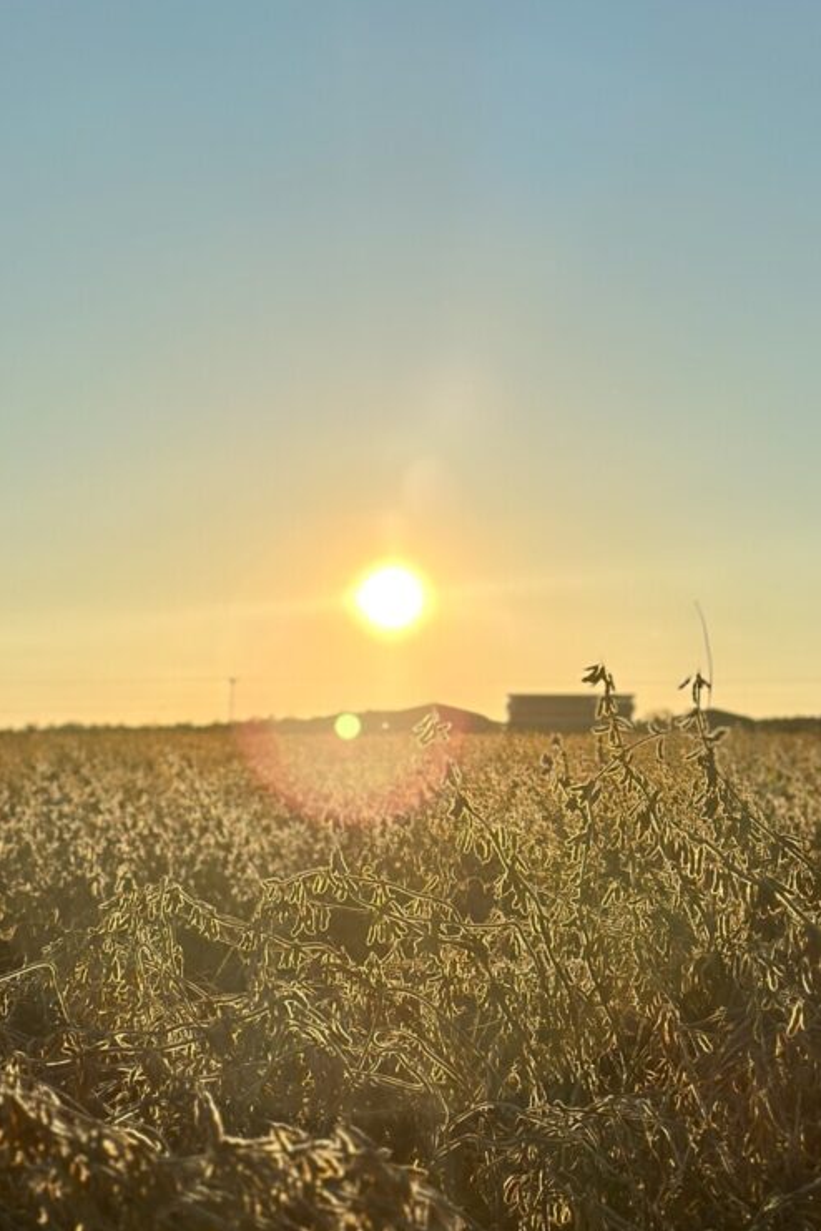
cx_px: 369
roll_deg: -1.5
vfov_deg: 29.2
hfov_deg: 19.7
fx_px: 2360
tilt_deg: +2.8
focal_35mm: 69
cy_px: 633
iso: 100
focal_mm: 6.86
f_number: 1.78
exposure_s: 1/12048
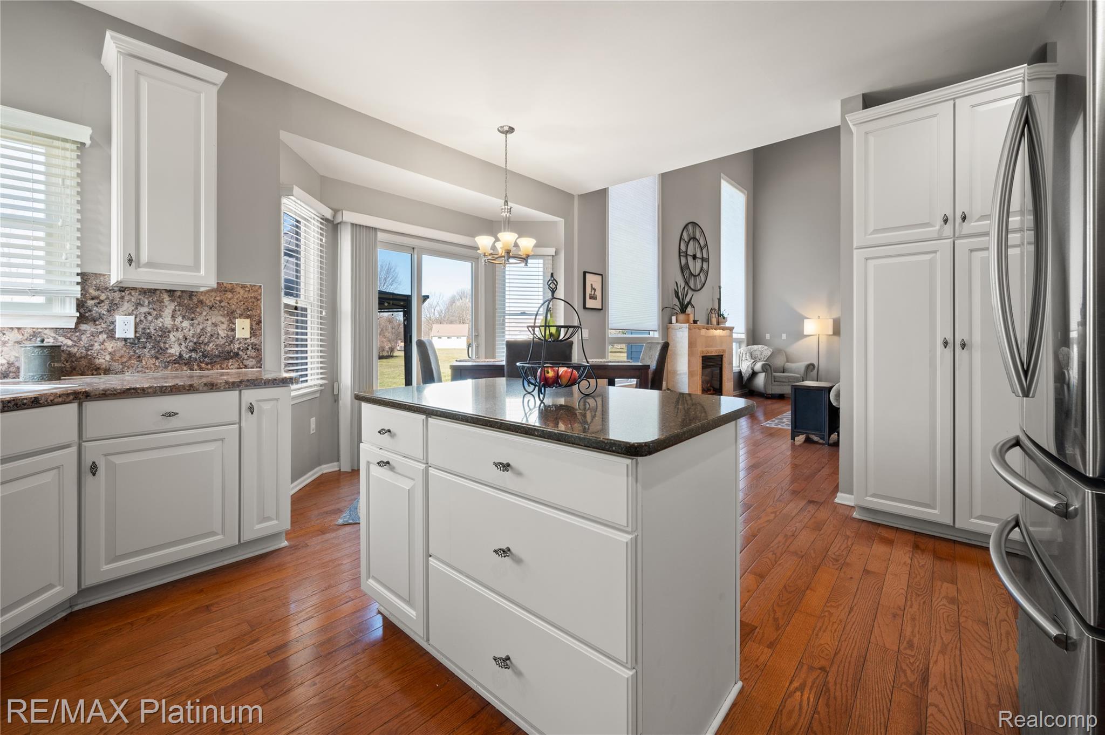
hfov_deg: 104.3
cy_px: 368
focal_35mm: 14
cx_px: 552
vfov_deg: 81.1
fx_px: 429
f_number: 11
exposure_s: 1/2.5
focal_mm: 14
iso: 100
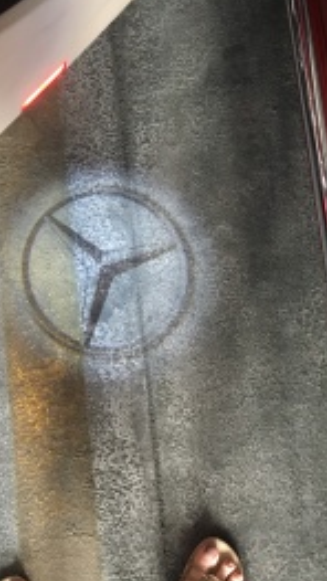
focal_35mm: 44
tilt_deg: -80.3
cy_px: 338
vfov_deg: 46.2
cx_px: 73
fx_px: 678
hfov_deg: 26.7
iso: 160
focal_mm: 4.15
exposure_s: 1/30
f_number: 2.2
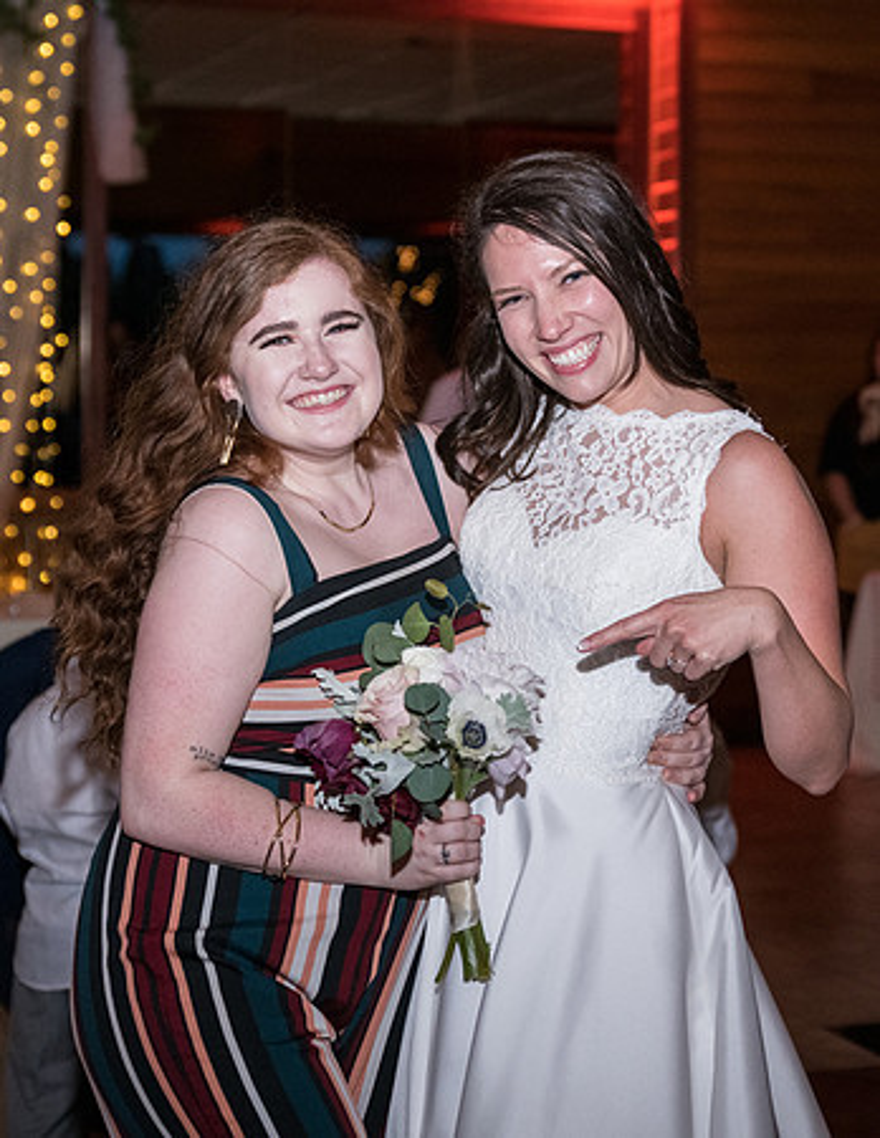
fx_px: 2510
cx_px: 463
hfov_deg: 19.9
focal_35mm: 76
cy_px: 471
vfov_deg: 25.5
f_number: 3.5
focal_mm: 44
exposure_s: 1/320
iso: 1600
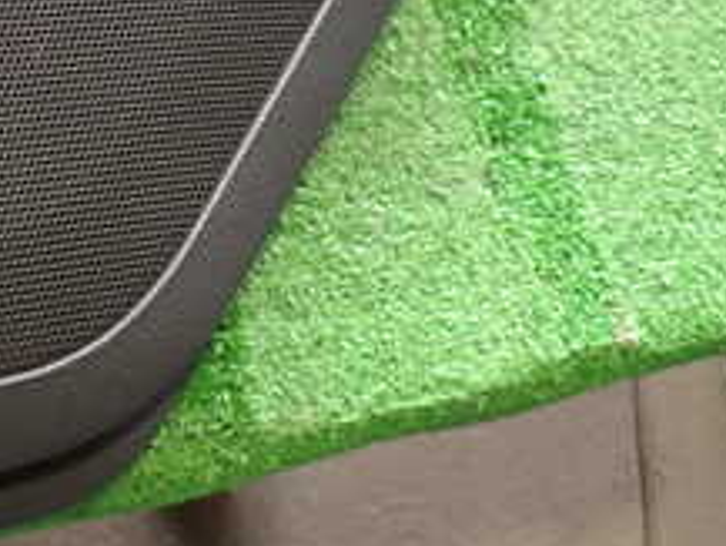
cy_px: -111
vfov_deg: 20.0
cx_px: -177
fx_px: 1448
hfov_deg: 25.0
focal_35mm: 69
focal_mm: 4.5
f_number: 2
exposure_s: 1/30
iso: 320
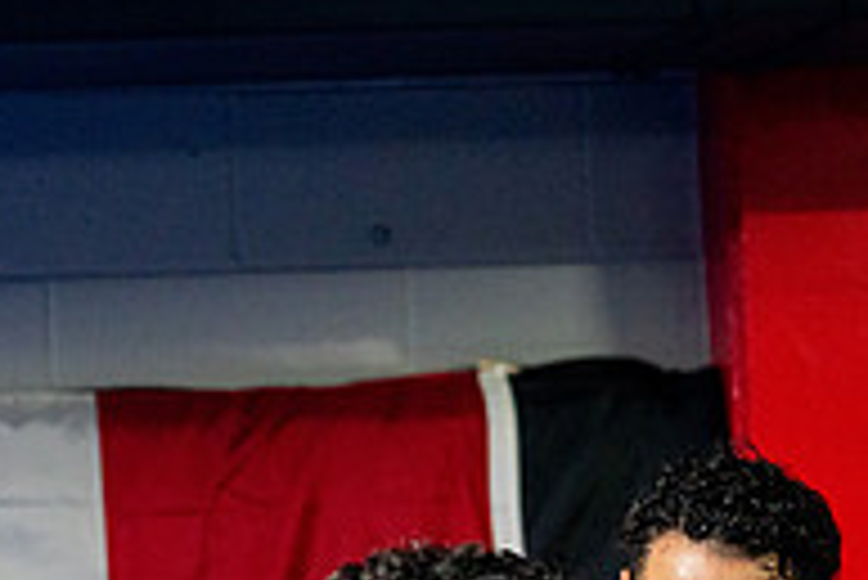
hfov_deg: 10.5
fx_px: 4705
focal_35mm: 195
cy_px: 776
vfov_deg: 7.0
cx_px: 706
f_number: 2
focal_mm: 65
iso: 4000
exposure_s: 1/1000
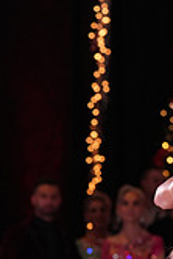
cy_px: 331
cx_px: 277
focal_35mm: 408
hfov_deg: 3.4
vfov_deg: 5.0
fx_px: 2935
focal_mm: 117
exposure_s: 1/200
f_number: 5
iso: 2000
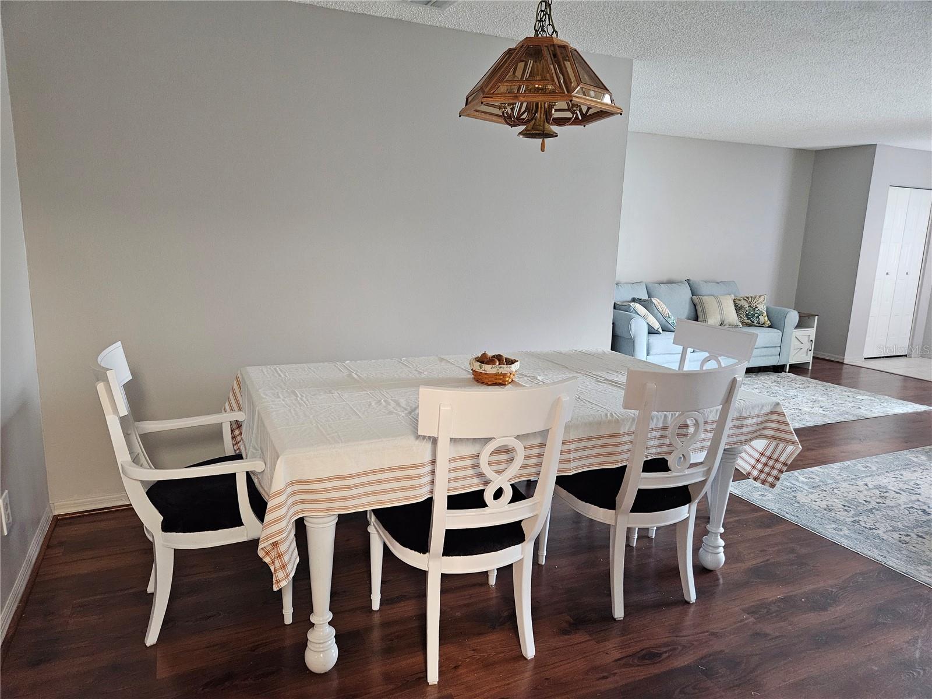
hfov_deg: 73.9
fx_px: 619
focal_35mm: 23
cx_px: 466
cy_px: 350
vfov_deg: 58.9
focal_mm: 5.4
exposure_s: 1/120
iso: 800
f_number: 1.8
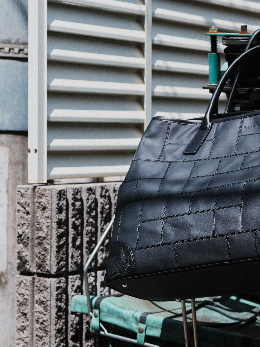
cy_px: 142
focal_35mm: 103
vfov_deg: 19.1
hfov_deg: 14.2
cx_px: 246
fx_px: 1031
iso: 400
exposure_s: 1/1250
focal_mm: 63
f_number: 5.6
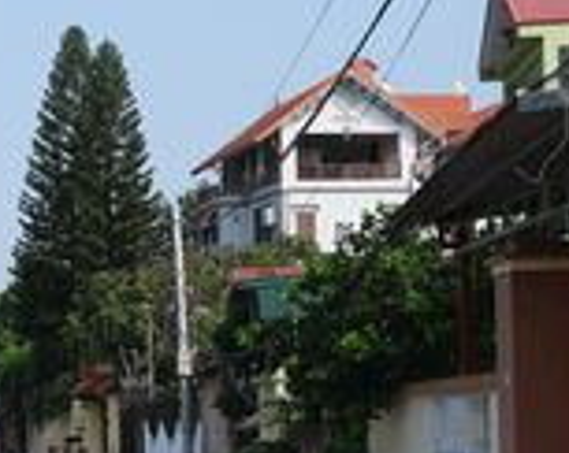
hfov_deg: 15.9
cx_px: -123
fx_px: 1951
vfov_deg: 13.2
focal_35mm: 116
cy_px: 364
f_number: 6.4
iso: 320
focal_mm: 23
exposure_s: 1/750
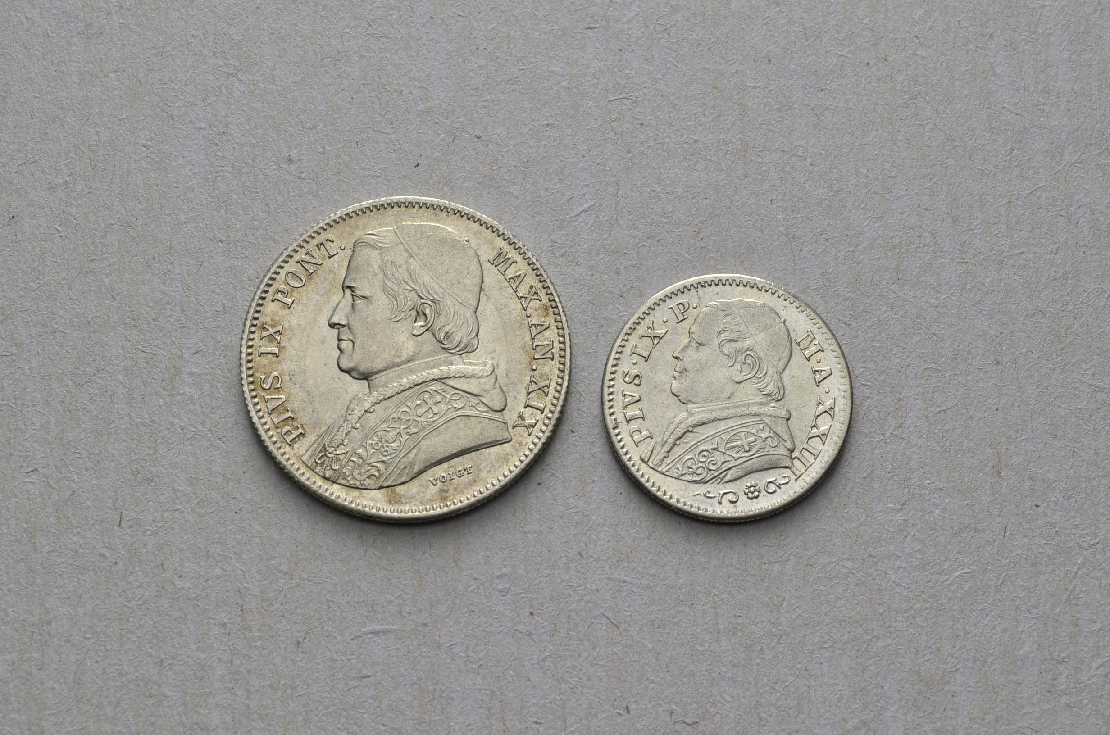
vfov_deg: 16.5
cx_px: 555
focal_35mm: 82
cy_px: 368
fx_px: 2538
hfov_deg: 24.7
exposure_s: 1/250
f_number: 14
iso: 400
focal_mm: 55
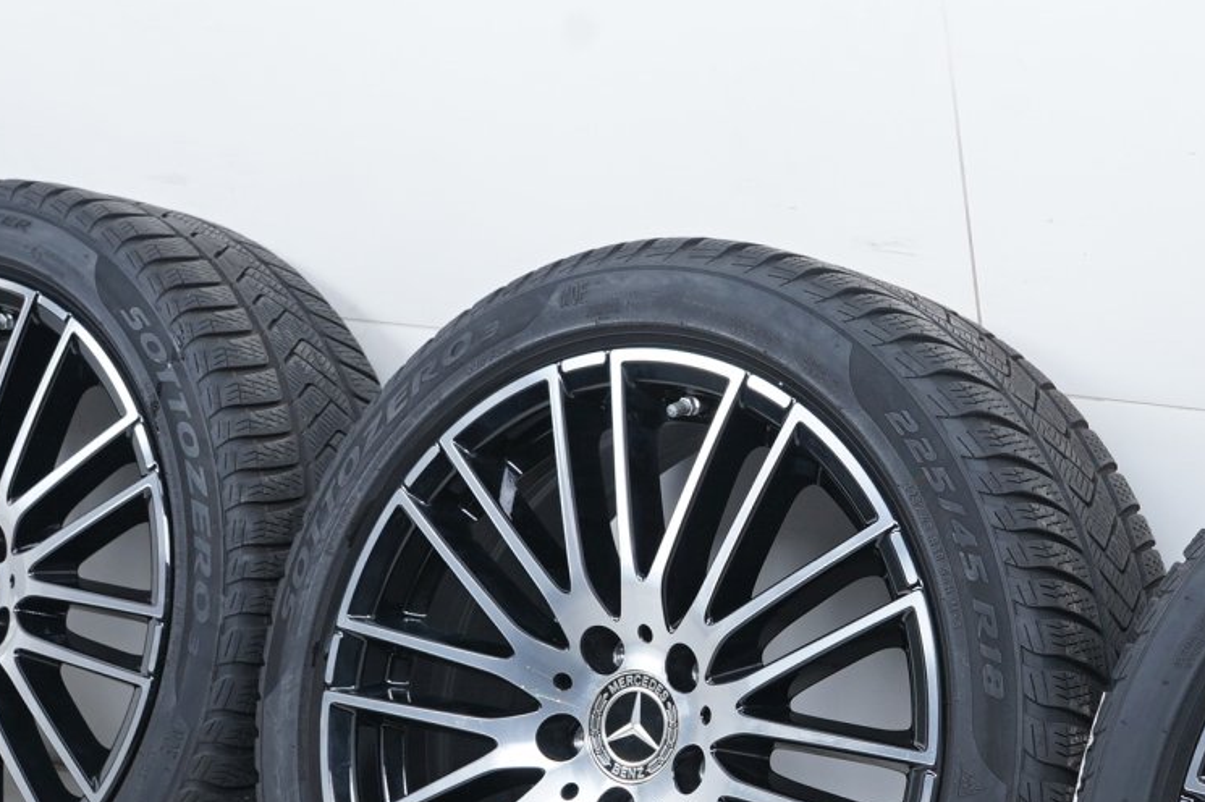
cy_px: 560
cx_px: 807
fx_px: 2844
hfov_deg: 23.8
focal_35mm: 85
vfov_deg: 16.0
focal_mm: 33
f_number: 7.1
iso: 250
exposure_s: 1/125
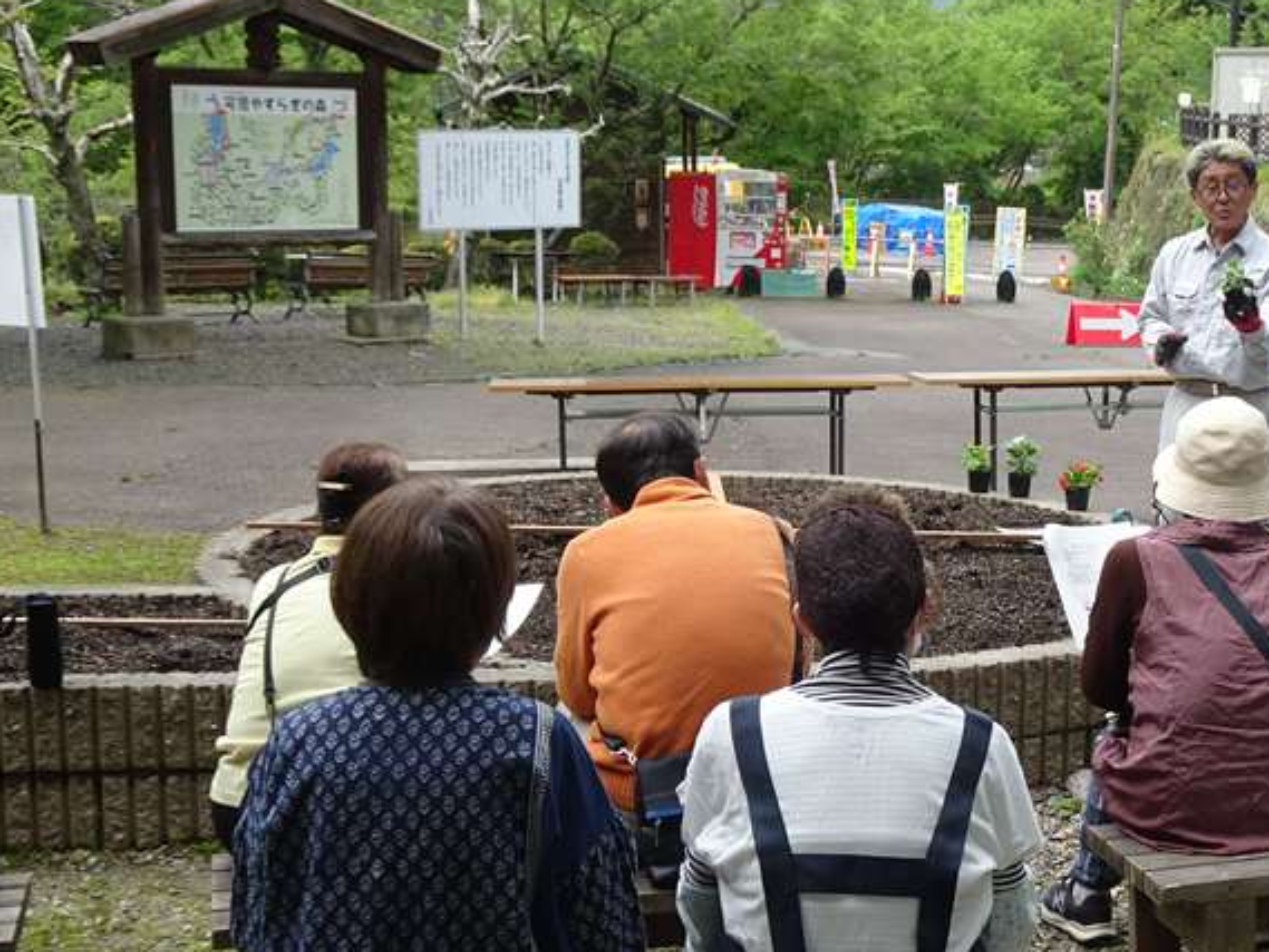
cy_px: 651
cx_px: 908
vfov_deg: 23.2
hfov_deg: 30.3
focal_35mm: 63
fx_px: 2310
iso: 80
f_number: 4
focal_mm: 5.98
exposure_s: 1/160
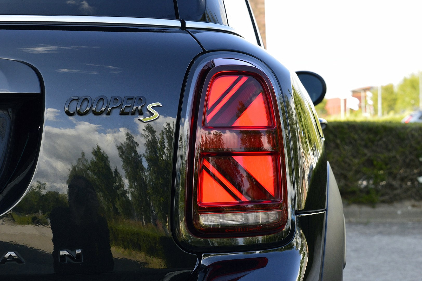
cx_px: 211
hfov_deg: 26.0
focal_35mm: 78
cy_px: 140
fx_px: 914
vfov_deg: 17.5
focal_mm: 52
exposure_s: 1/200
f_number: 10
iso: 400
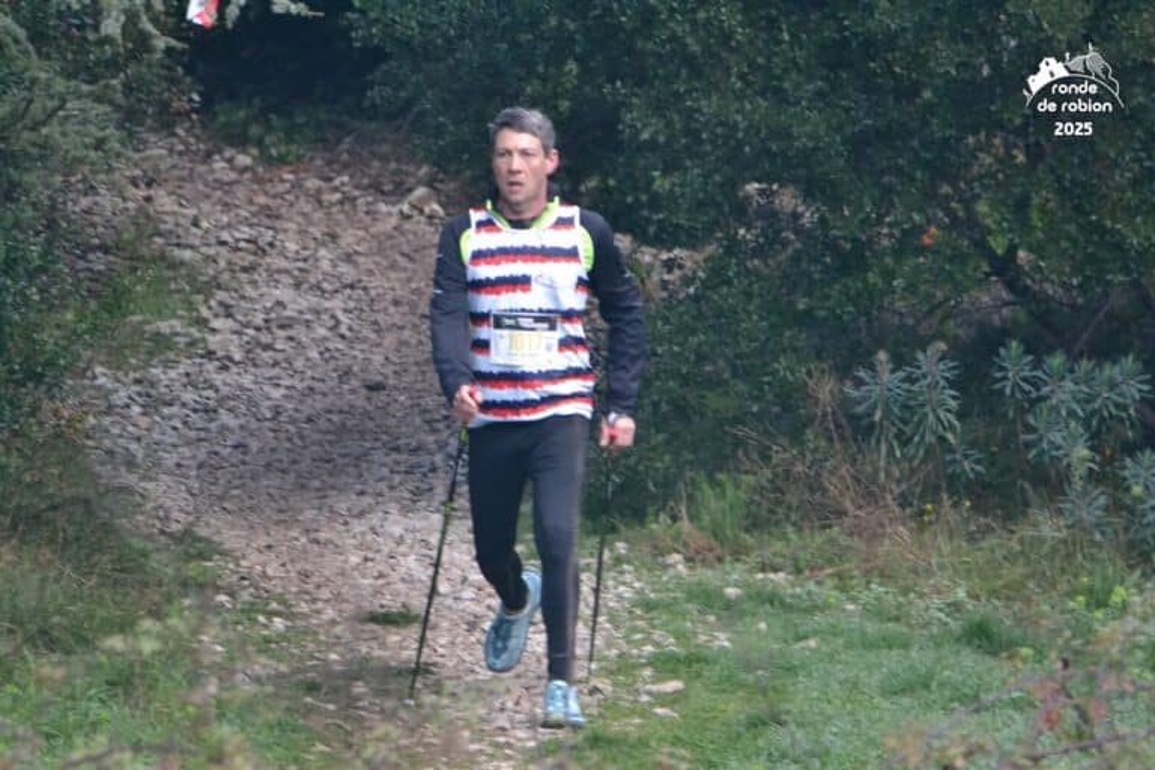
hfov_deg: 2.3
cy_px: 385
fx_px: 28873
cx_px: 578
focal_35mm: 900
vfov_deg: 1.5
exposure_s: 1/500
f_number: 6.3
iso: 3200
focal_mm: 600
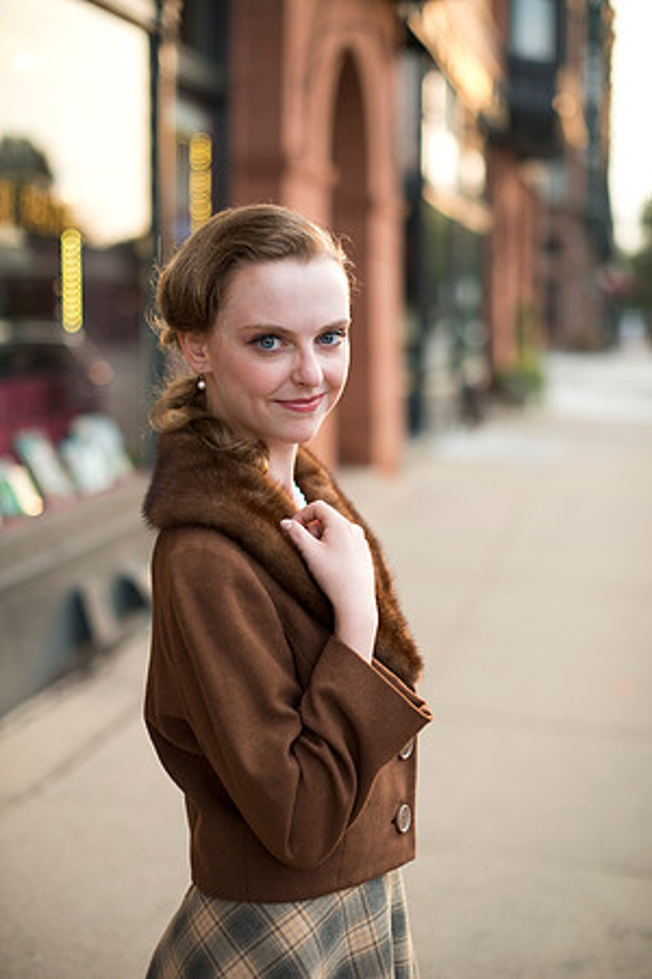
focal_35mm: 50
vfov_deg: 39.6
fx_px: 1358
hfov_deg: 27.0
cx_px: 326
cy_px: 490
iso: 200
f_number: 2
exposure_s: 1/400
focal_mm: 50
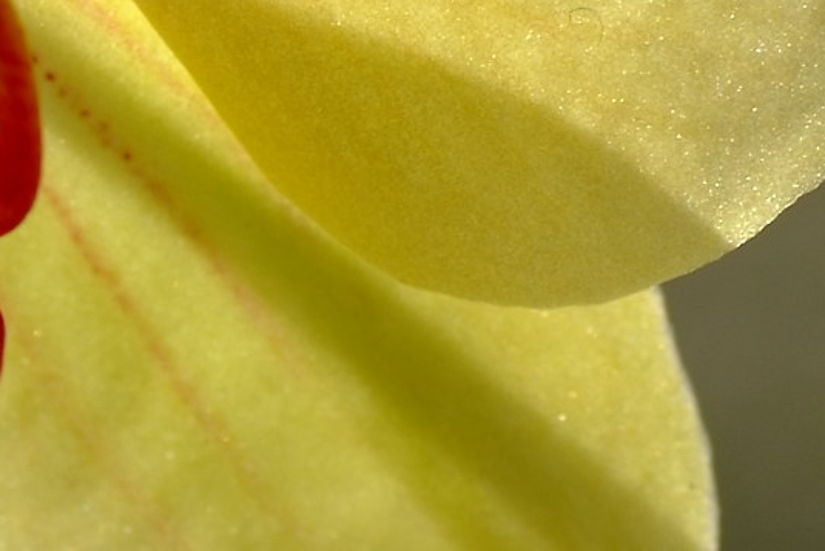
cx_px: -621
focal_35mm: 471
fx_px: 10796
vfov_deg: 2.9
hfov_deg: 4.3
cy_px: -177
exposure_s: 1/200
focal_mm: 70
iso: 100
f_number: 7.1
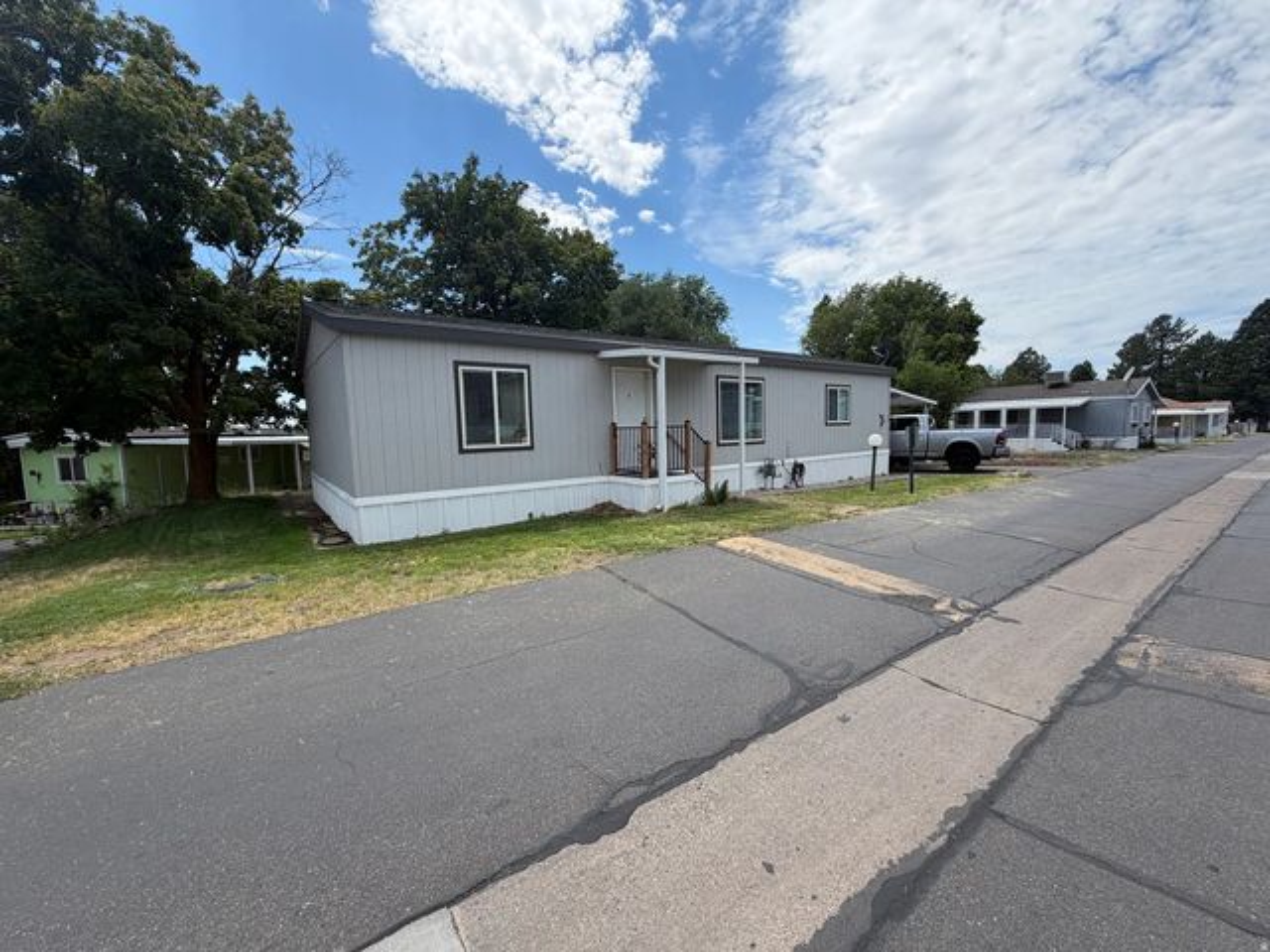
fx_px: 514
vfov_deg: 85.7
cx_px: 635
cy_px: 476
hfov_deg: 102.1
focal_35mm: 14
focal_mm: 2.22
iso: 20
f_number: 2.2
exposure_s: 1/779
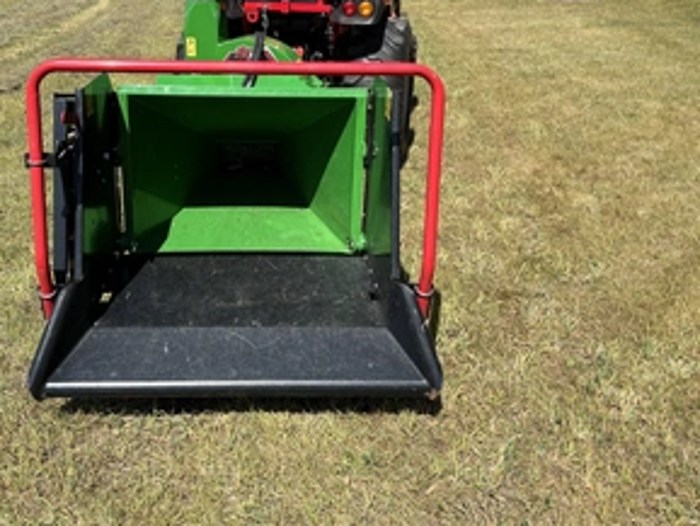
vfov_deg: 39.2
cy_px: 177
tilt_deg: -19.3
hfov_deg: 50.9
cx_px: 274
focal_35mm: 36
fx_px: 728
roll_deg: +1.0
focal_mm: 5.96
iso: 50
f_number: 1.6
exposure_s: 1/1984
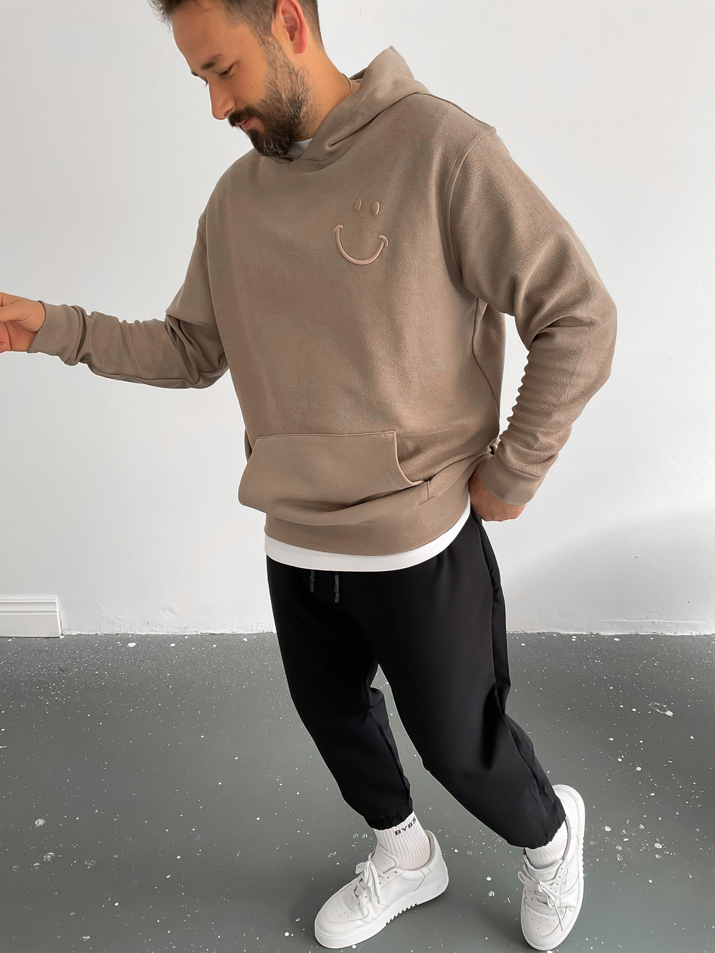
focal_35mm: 29
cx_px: 358
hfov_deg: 48.2
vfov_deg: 61.7
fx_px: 799
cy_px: 476
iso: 64
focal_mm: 3
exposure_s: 1/85
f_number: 1.8
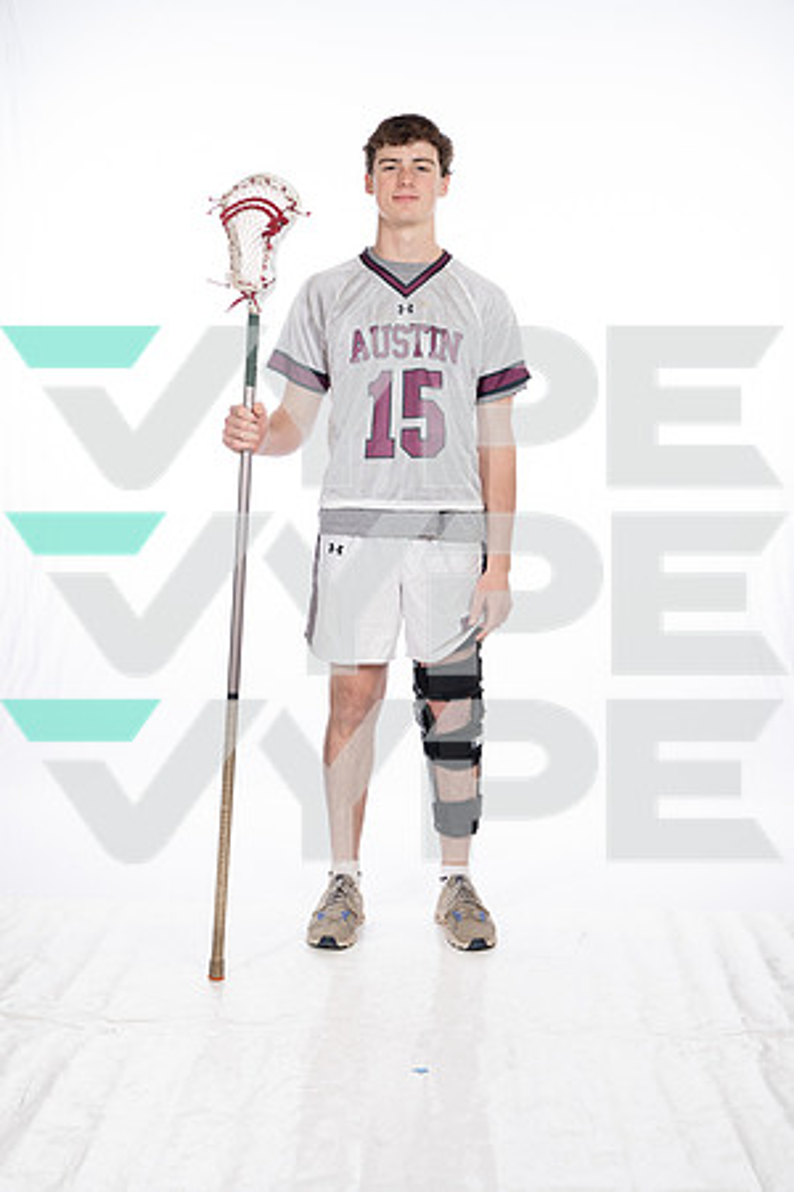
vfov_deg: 37.5
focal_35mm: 53
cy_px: 596
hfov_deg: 25.5
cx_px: 397
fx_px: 1753
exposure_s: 1/250
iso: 640
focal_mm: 53
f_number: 7.1
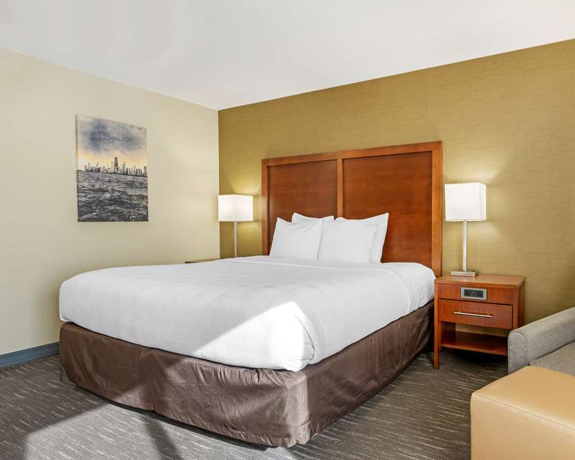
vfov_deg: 60.9
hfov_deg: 71.8
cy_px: 232
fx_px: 391
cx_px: 348
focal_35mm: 23
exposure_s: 1/15
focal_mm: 20
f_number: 10
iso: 200
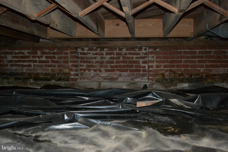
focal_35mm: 39
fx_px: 247
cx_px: 114
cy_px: 76
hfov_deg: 49.6
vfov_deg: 34.2
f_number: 4.2
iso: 3200
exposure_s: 1/60
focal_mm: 26
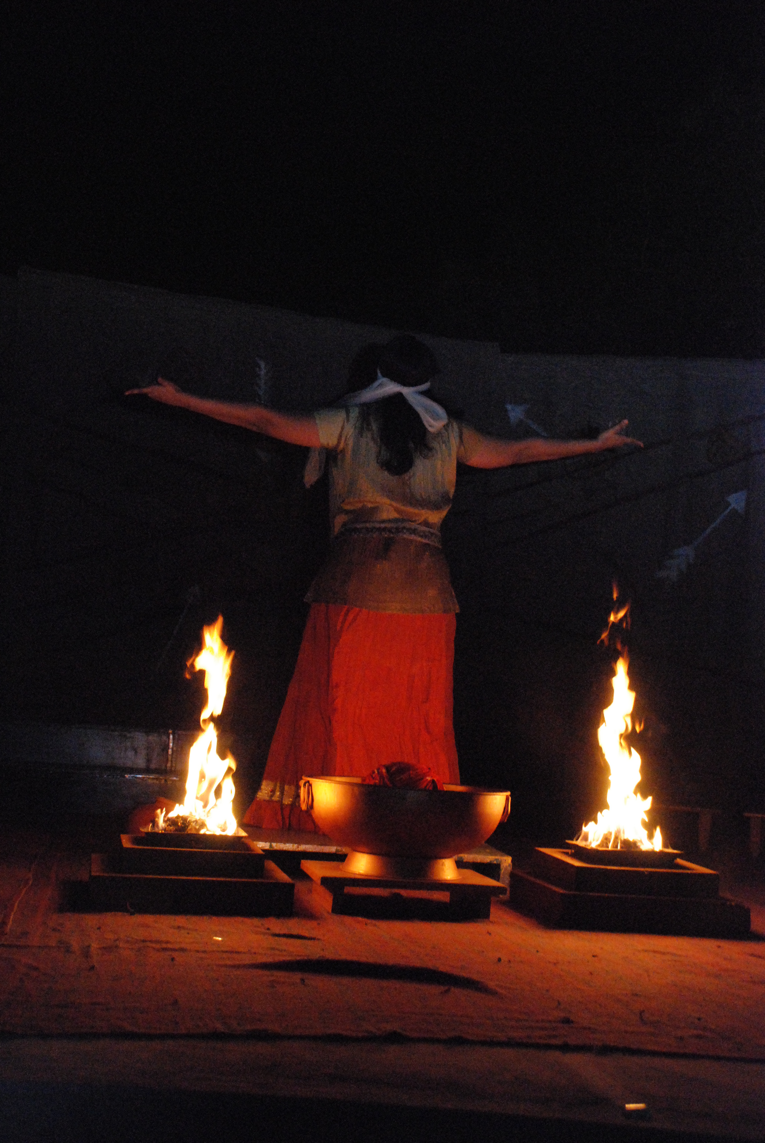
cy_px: 572
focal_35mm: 46
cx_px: 382
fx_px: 1478
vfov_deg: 42.3
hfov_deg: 29.0
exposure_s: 1/60
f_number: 4.2
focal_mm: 31
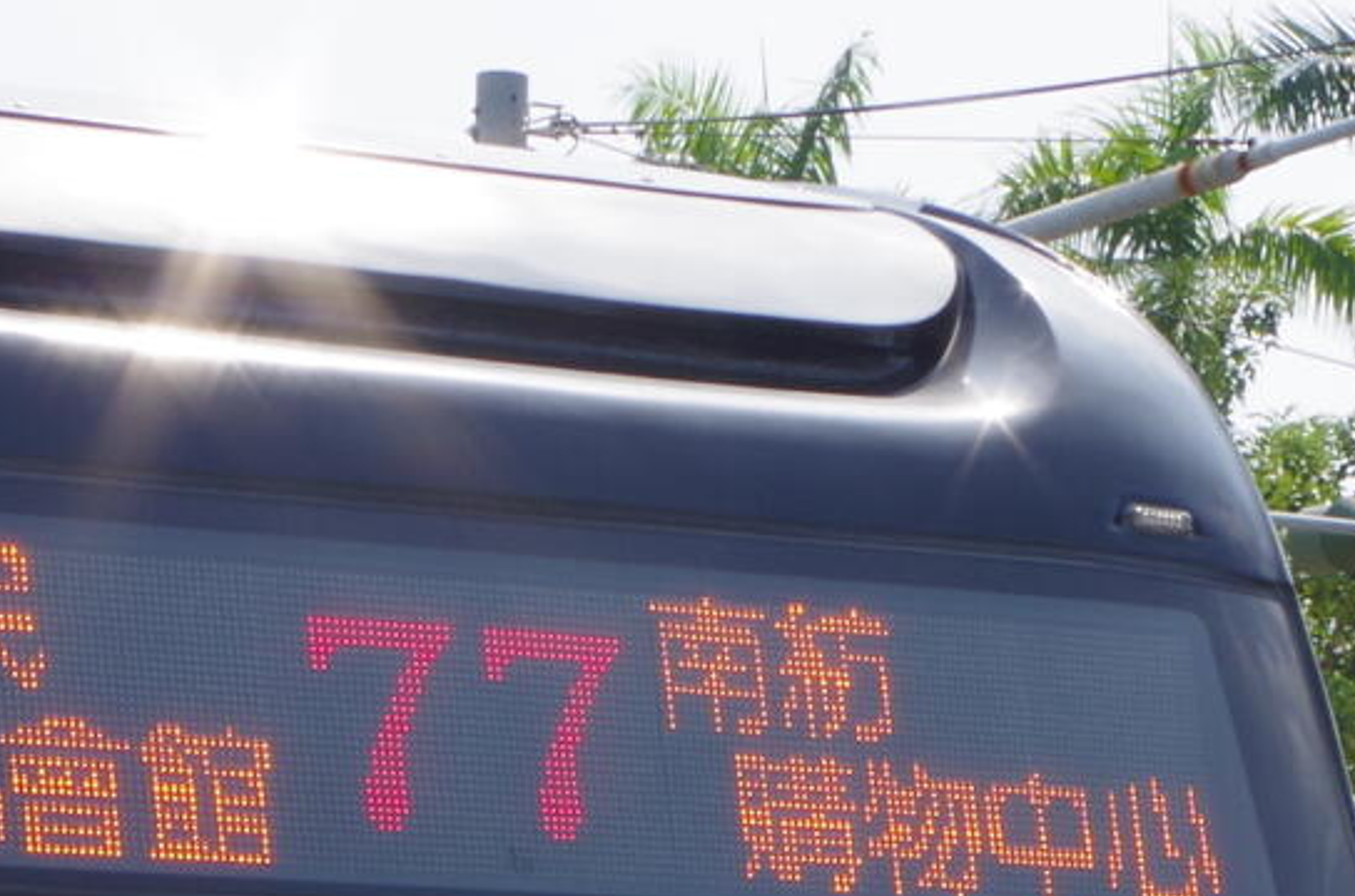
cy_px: 1546
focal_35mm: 158
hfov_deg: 12.9
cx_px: 177
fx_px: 5933
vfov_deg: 8.4
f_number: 18
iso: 200
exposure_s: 1/60
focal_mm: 28.13
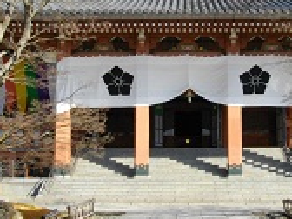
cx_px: 187
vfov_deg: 19.9
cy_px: 82
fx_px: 624
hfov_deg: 26.2
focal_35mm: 74
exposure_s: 1/250
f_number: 5.5
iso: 100
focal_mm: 5.7
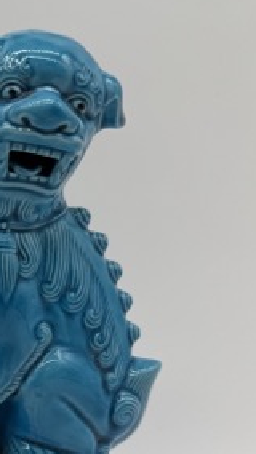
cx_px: -94
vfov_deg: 34.4
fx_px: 711
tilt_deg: -16.7
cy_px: 360
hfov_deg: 18.7
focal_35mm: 59
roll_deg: +1.7
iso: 80
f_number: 1.78
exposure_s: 1/700
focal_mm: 6.76
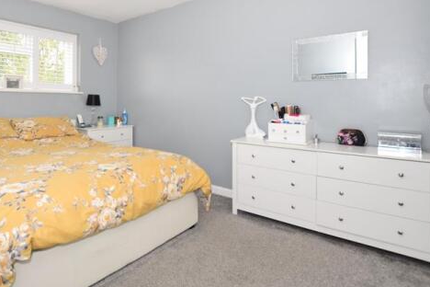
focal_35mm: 21
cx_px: 164
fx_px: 251
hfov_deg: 79.8
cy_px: 98
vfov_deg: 58.3
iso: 200
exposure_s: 1/30
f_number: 5
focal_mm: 10
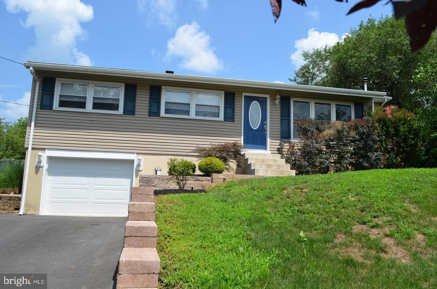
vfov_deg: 47.7
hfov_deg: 67.5
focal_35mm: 27
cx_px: 218
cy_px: 144
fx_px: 327
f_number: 8
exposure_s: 1/250
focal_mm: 18
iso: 100
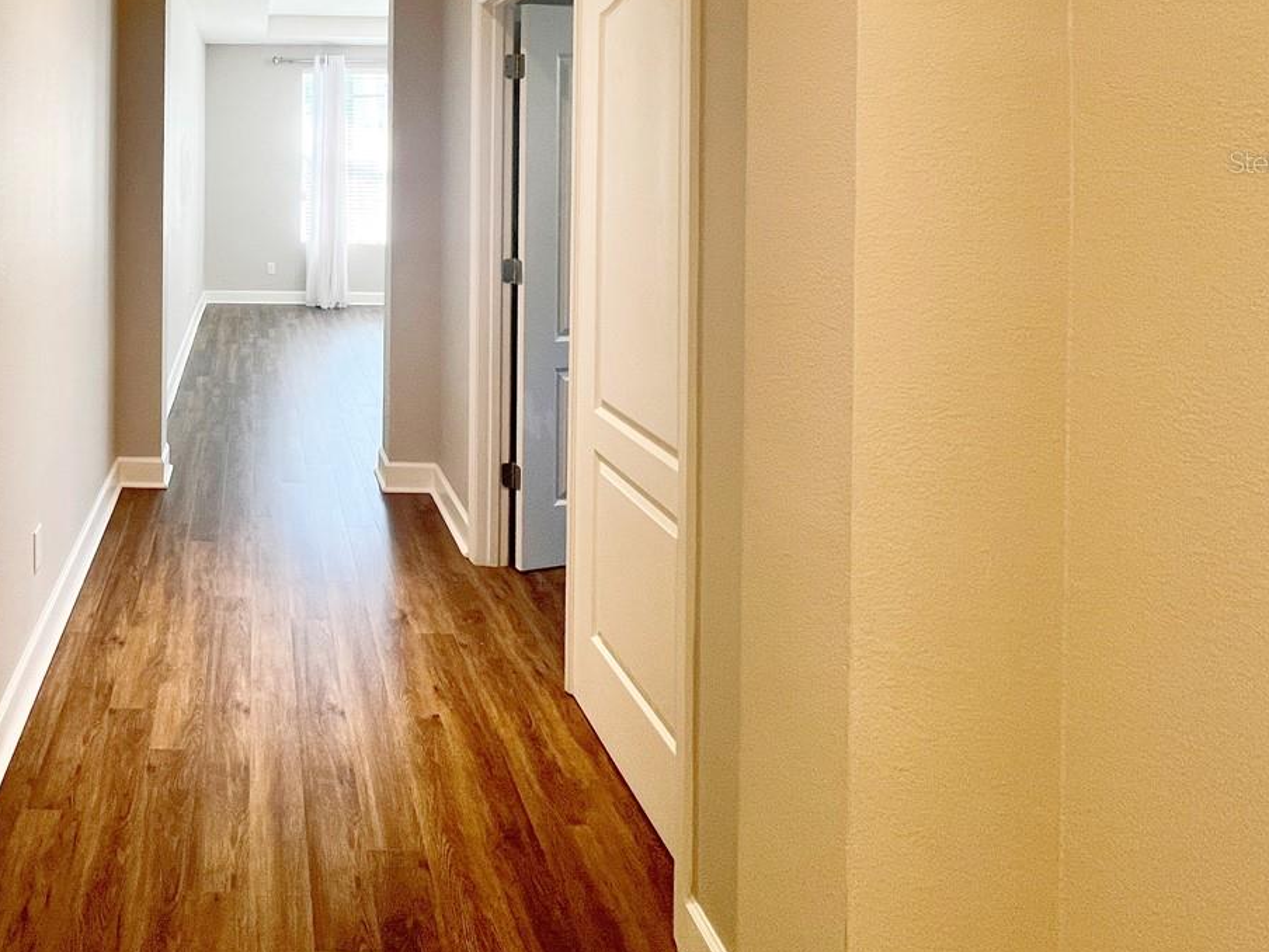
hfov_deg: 66.5
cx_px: 239
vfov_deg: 54.0
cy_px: 161
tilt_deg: -1.6
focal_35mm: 23
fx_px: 843
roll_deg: -0.4
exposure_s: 1/60
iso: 160
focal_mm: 1.57
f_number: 1.8
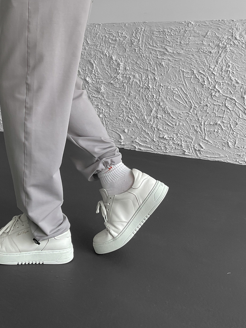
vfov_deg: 38.5
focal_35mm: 48
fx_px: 455
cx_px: 46
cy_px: 76
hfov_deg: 29.5
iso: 25
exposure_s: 1/120
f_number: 1.8
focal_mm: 3
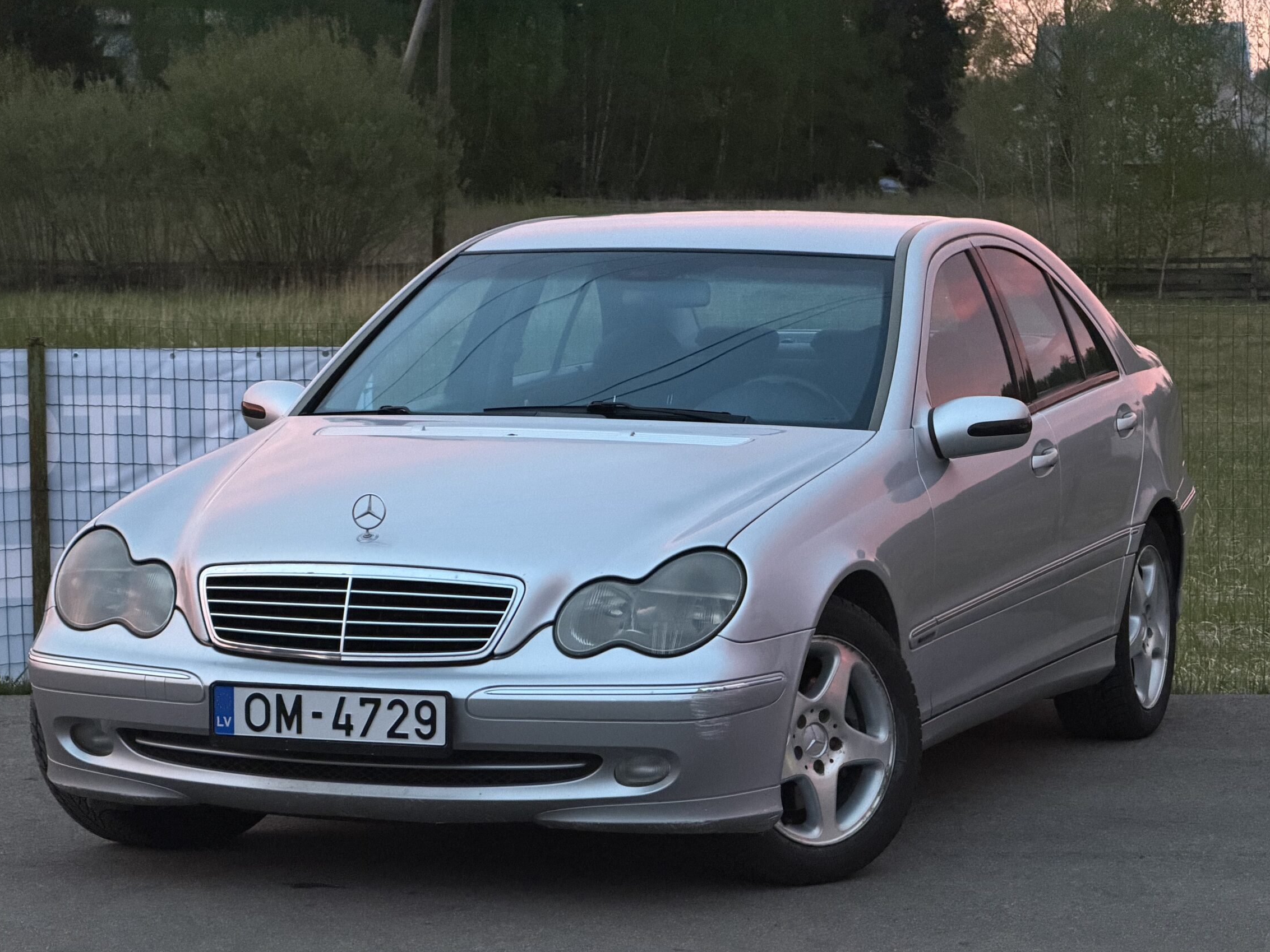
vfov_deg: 13.1
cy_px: 525
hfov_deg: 17.4
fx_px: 4146
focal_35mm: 113
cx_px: 595
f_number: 2.8
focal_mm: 16.89
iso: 640
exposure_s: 1/68
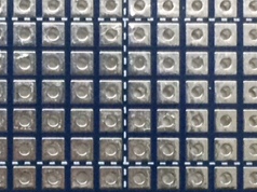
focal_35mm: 156
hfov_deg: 12.5
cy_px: 242
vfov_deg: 9.3
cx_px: -10
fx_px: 1157
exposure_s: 1/30
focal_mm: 4.15
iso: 160
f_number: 2.2
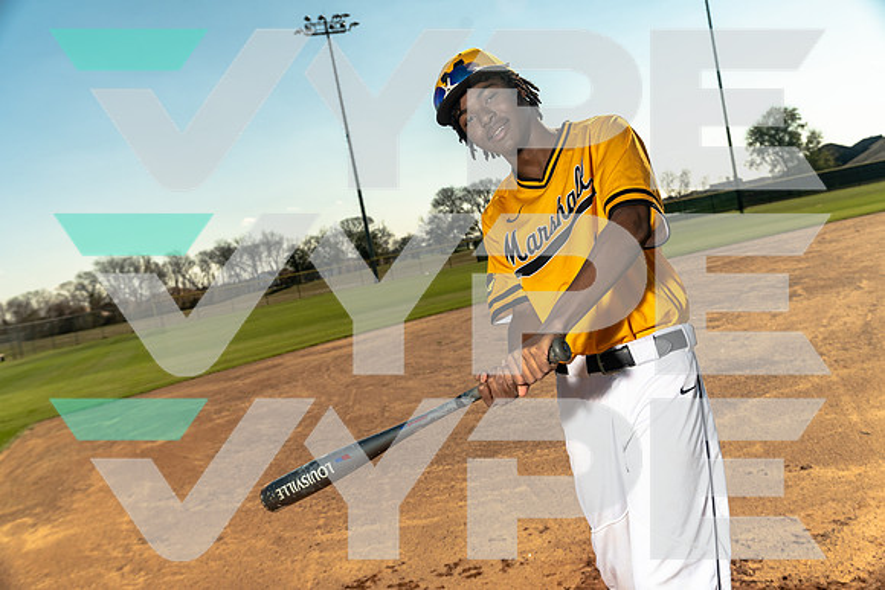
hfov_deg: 58.7
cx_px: 442
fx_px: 787
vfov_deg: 41.1
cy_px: 295
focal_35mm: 32
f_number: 5.6
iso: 500
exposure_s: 1/200
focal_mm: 32
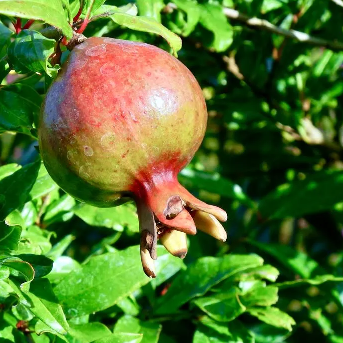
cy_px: 184
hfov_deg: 8.7
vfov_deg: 8.7
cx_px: 171
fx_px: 2253
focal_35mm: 201
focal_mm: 27.4
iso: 160
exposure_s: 1/406
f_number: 4.6
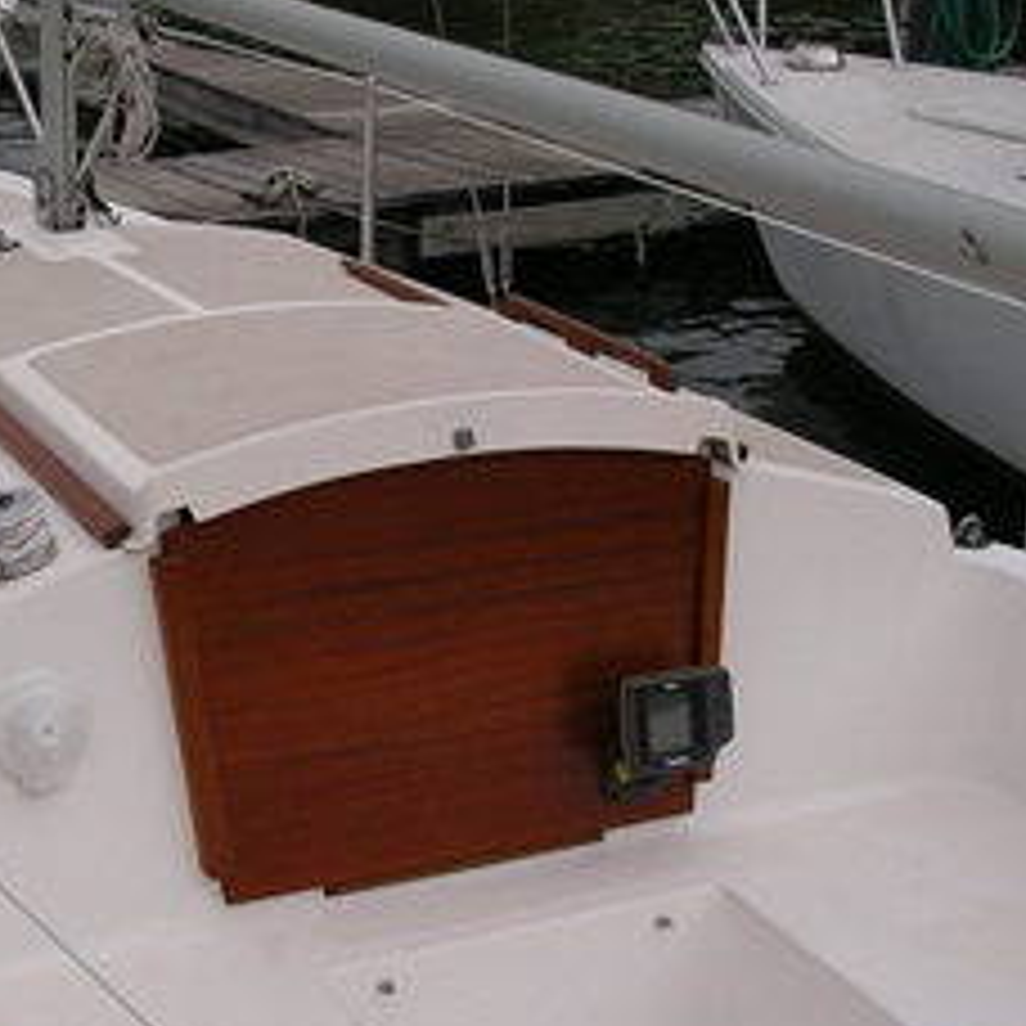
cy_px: 392
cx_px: 310
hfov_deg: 24.8
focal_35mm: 69
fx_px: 2314
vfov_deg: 24.9
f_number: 2.8
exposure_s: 1/400
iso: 50
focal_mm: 5.7
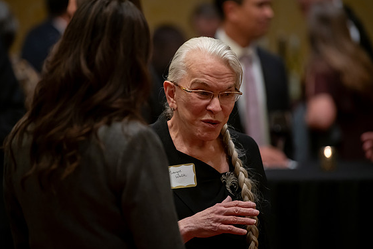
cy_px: 124
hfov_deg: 10.0
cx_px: 183
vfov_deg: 6.7
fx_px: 2135
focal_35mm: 206
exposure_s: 1/125
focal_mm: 190
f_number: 2.8
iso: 2000
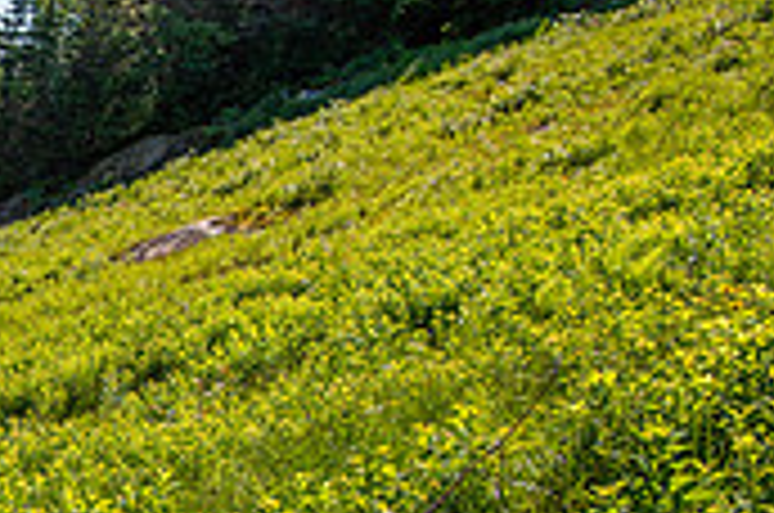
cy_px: 396
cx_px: -400
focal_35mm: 54
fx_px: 1159
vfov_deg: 24.6
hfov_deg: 26.3
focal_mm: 16
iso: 100
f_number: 5
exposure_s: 1/500
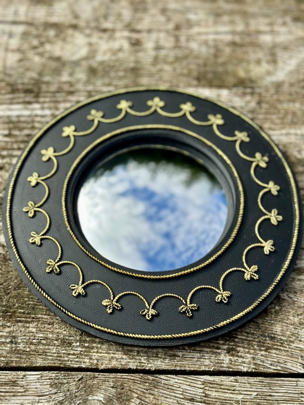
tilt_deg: -61.1
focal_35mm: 48
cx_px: 152
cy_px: 202
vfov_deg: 39.7
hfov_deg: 30.3
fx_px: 562
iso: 80
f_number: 1.78
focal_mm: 6.86
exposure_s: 1/3876
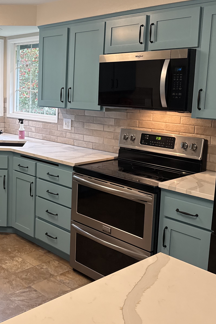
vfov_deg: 46.3
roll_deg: -0.9
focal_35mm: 42
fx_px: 378
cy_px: 138
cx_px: 33
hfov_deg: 30.8
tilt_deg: -6.7
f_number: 1.78
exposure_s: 1/120
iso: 200
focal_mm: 6.76
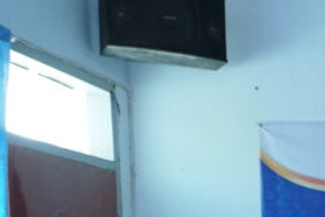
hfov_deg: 14.8
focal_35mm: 116
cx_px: 628
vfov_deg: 10.7
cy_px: 459
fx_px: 1048
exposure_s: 1/80
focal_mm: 18
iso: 1600
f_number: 4
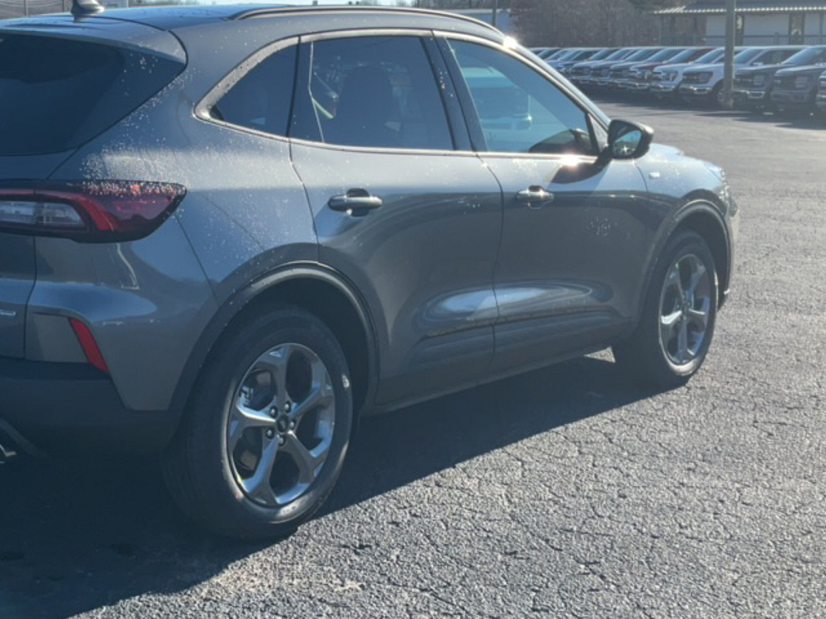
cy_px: 245
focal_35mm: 45
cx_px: 218
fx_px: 1074
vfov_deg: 32.1
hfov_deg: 41.0
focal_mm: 3
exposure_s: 1/883
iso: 25
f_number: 1.8
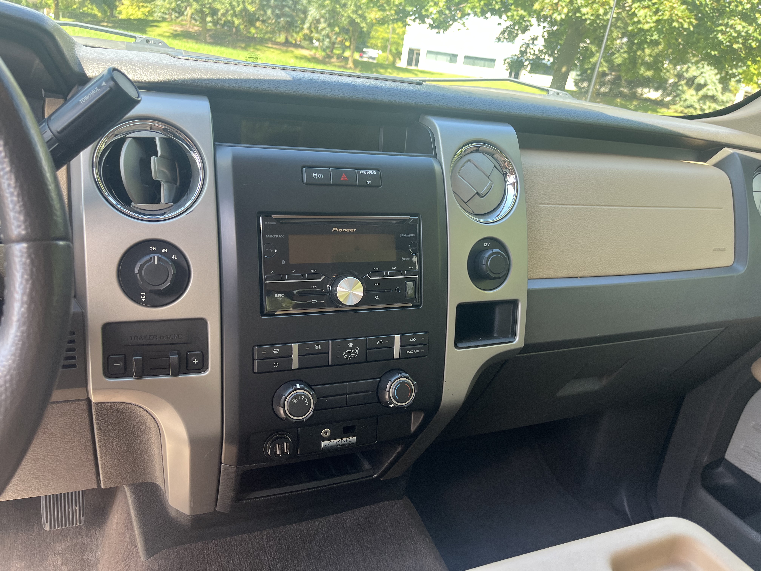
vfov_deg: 53.1
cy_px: 286
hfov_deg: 67.3
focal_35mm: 26
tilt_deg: -21.4
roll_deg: -6.6
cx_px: 380
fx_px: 572
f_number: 1.6
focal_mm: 5.1
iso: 64
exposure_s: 1/122
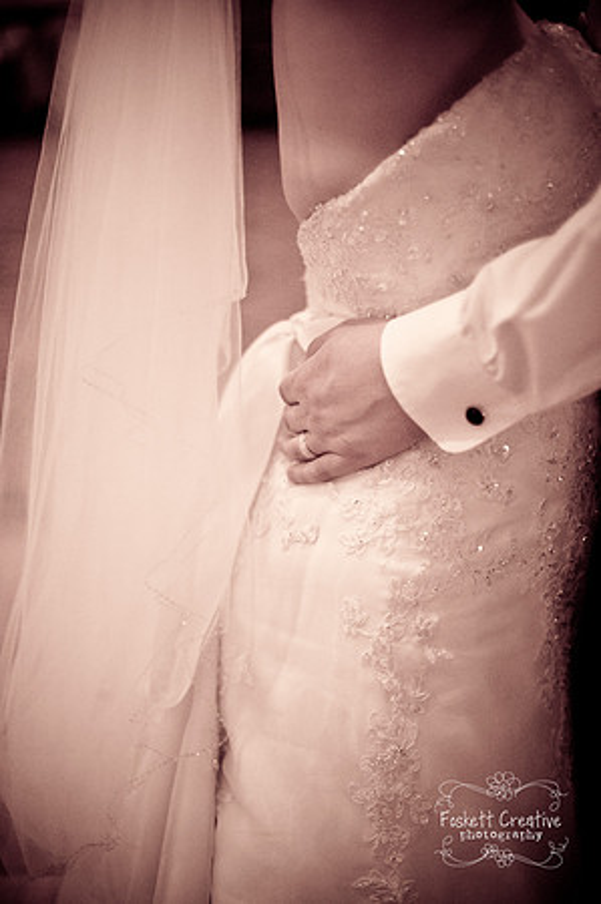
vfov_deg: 39.6
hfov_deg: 26.9
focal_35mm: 50
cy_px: 452
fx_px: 1255
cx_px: 300
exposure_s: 1/100
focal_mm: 50
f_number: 1.4
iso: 4000
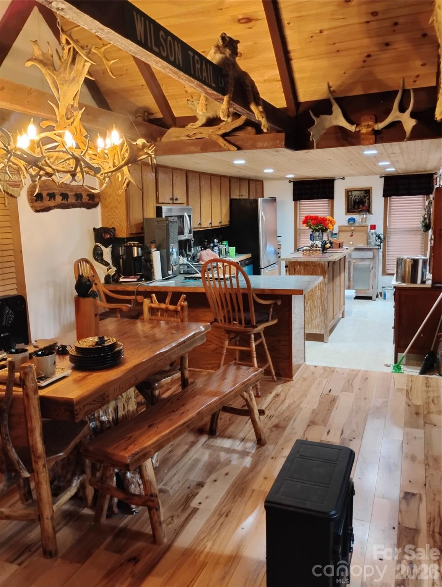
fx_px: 476
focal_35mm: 28
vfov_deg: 63.4
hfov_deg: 49.8
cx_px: 221
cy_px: 294
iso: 1231
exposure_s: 1/30
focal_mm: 4.26
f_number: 1.8
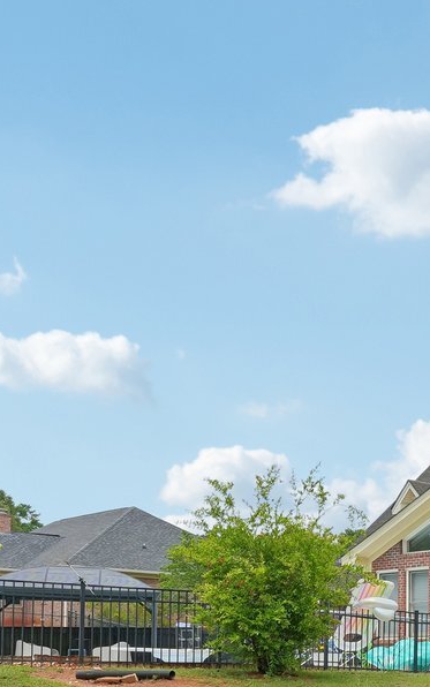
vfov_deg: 38.7
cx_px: 695
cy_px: 592
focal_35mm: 49
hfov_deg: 21.0
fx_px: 918
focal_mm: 14
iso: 100
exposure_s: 1/160
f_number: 8
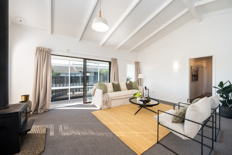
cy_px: 78
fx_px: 90
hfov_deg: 104.3
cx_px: 116
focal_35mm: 14
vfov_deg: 81.2
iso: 400
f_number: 8
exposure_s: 1/10
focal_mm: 14
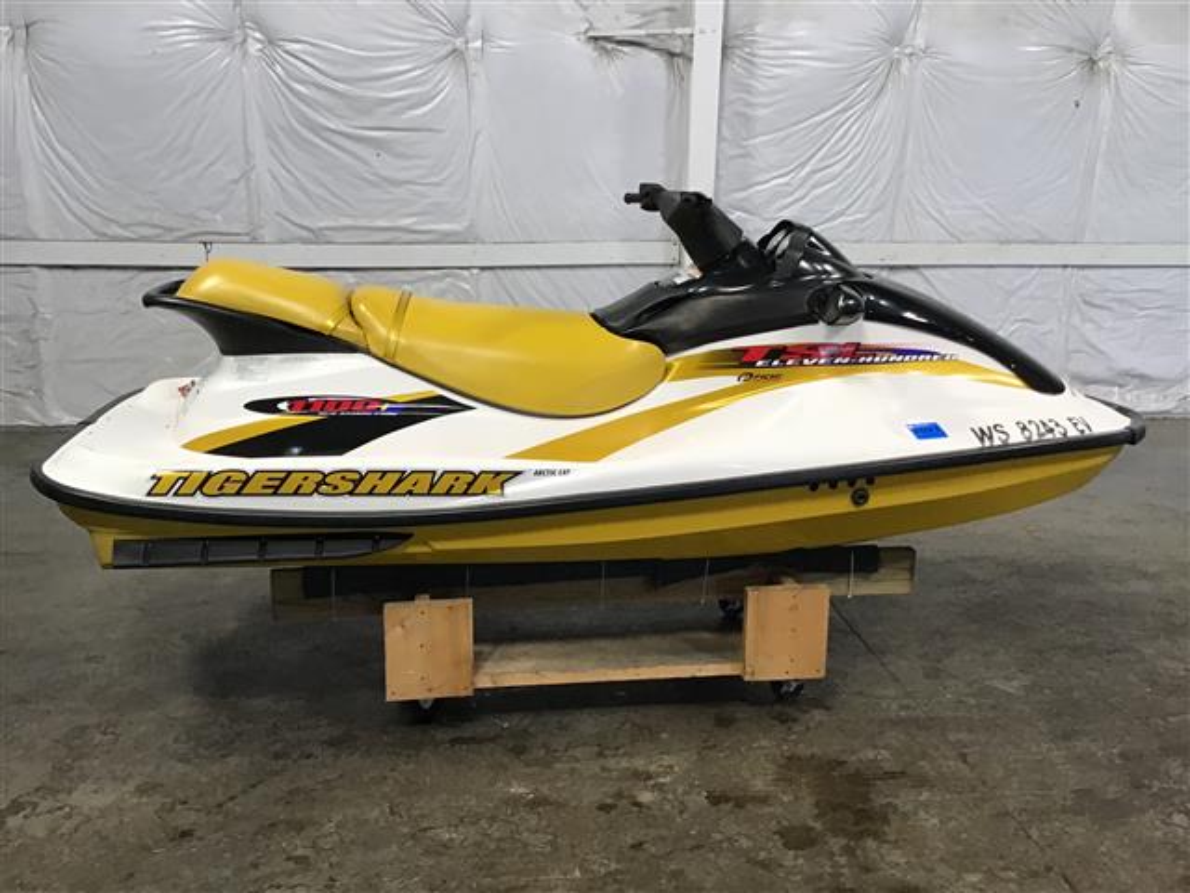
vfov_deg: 45.4
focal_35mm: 31
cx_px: 595
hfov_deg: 58.4
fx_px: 1066
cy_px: 446
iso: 40
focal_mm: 3.3
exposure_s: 1/30
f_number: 2.4
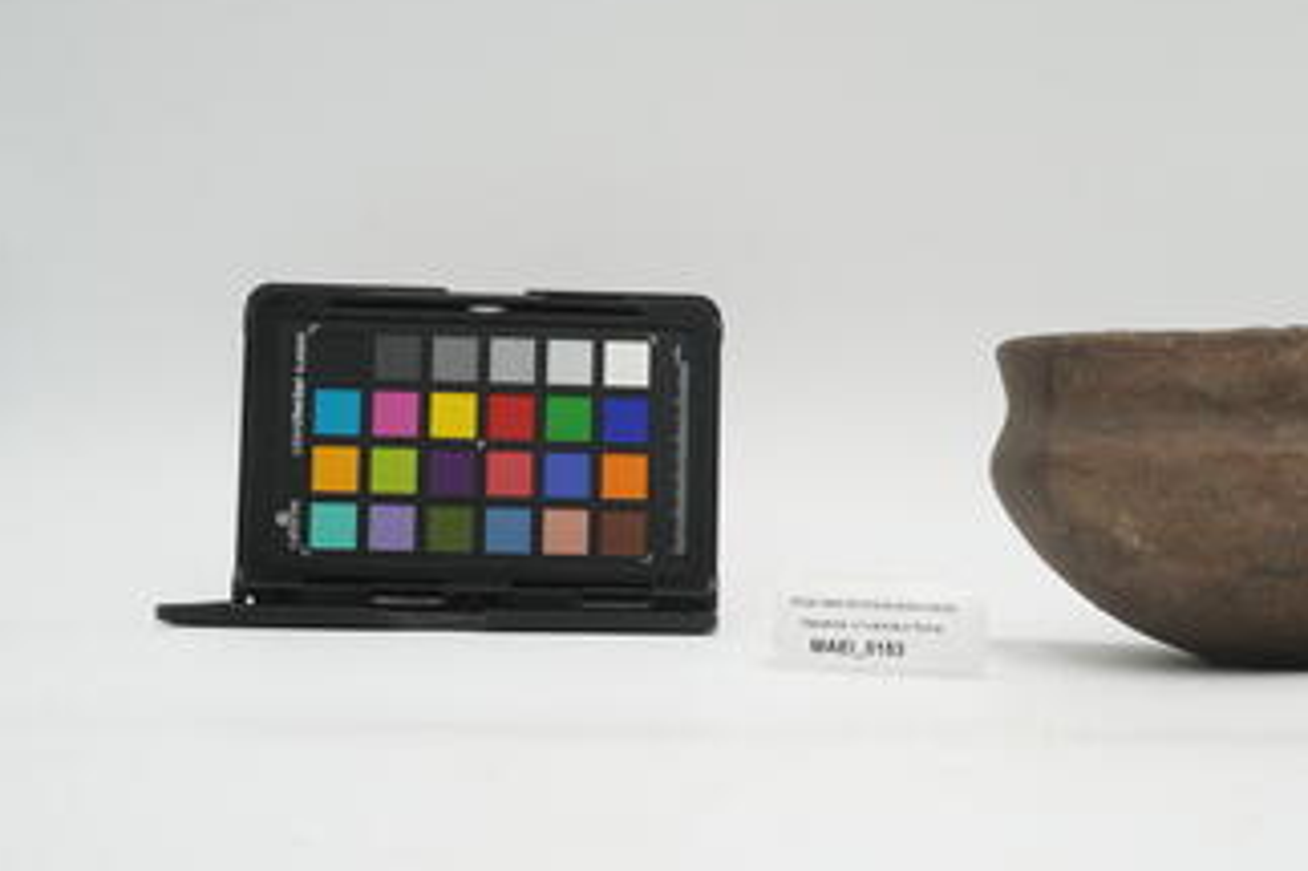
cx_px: 875
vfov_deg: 24.1
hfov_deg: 35.5
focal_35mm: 56
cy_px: 587
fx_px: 2024
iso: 100
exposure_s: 1/10
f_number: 16
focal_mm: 25
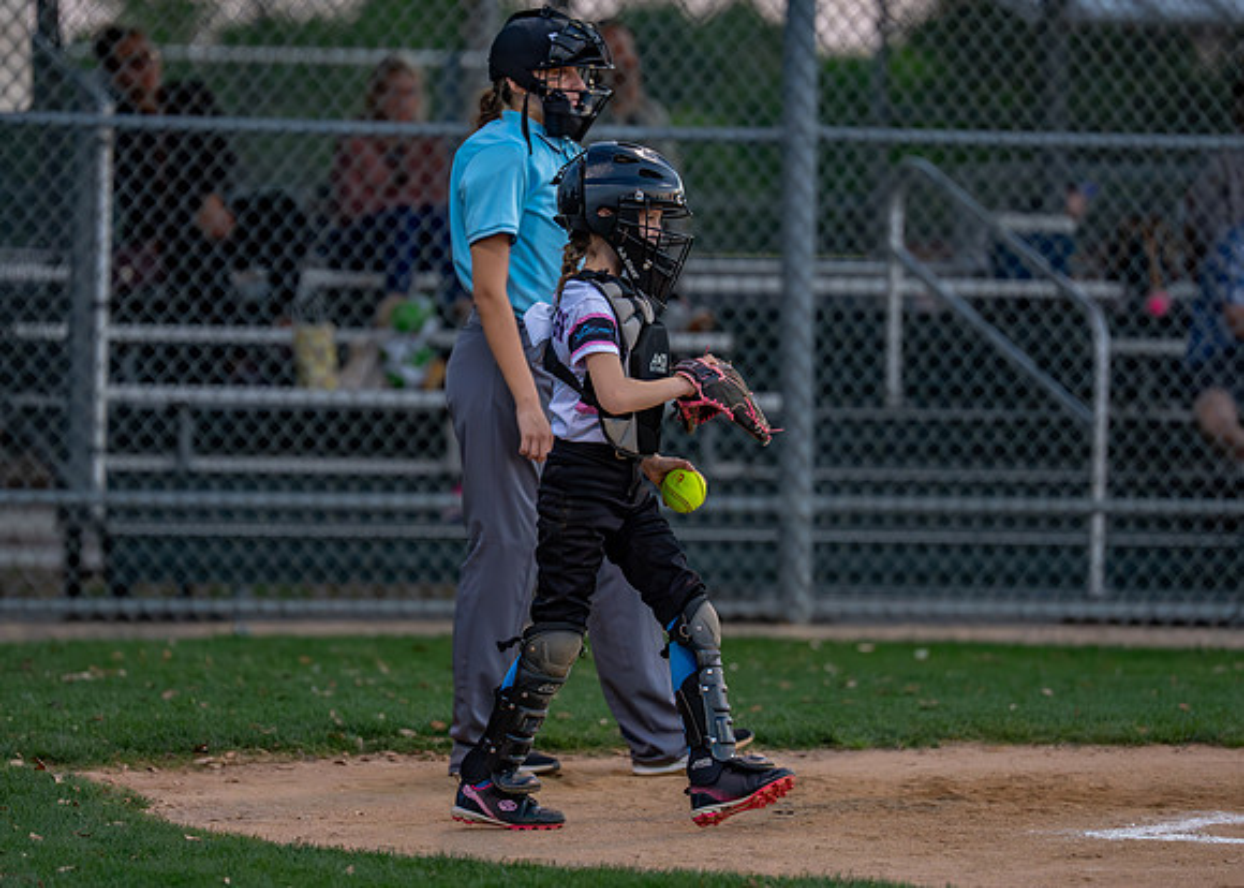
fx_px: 10159
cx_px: 567
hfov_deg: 7.0
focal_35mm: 288
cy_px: 425
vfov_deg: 5.0
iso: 2000
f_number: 2.8
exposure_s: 1/1250
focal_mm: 200
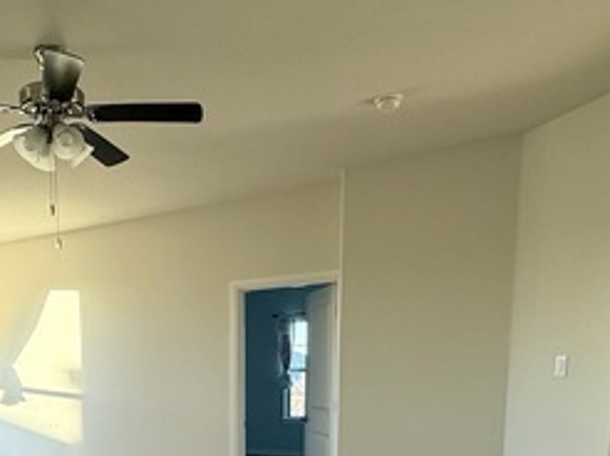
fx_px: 669
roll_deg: +1.4
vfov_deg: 33.4
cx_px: 148
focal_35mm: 38
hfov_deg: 47.1
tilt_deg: -10.2
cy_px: 488
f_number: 2.2
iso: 160
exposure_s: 1/99
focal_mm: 2.22
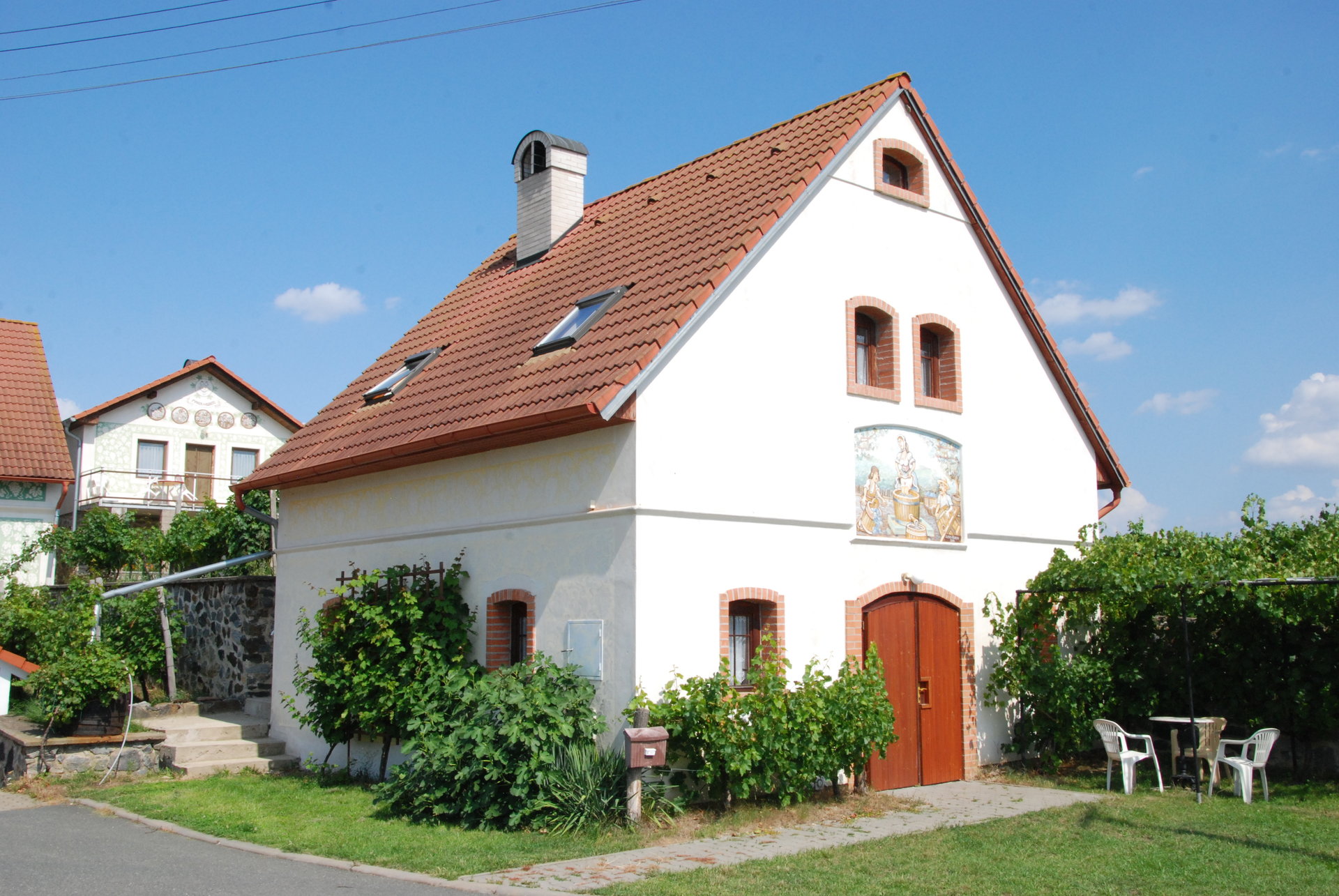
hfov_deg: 57.2
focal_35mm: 33
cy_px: 448
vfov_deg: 40.1
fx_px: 1229
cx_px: 670
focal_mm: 22
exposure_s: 1/200
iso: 500
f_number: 18
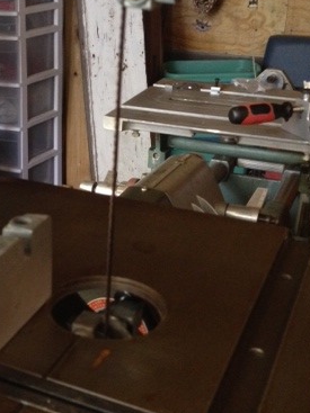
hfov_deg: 23.6
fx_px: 729
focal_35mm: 61
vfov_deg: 31.7
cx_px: 53
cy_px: 217
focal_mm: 4.28
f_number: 2.4
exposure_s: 1/20
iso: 320
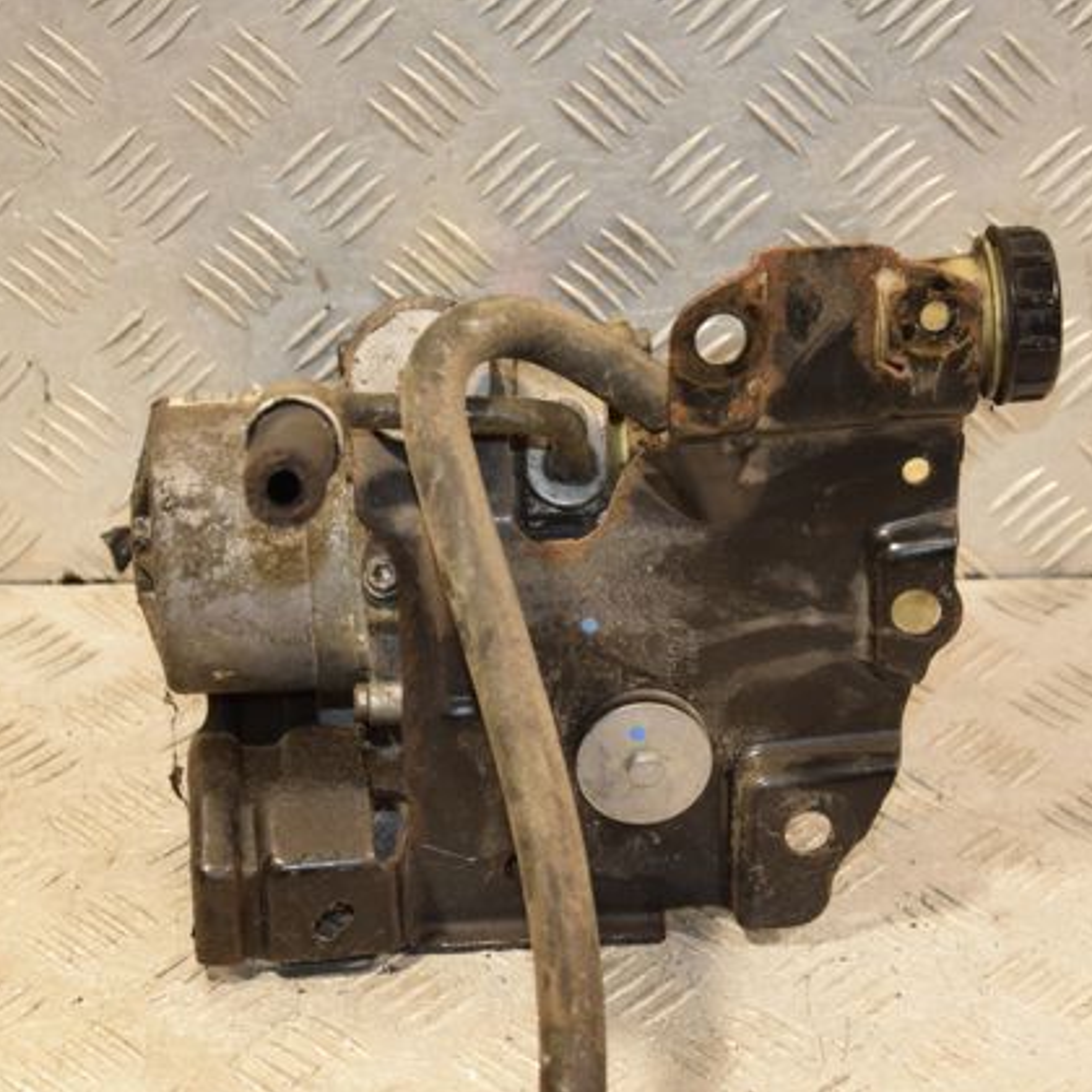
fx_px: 3462
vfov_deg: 17.9
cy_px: 551
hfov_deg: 17.9
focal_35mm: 97
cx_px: 603
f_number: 5
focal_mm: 50
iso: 800
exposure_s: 1/160
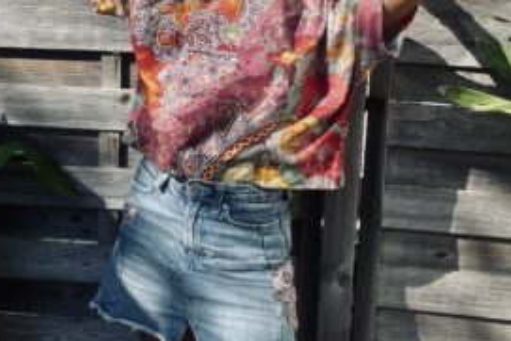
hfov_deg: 42.7
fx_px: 653
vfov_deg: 29.1
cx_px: 230
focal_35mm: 46
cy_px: 121
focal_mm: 2.71
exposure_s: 1/818
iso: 32
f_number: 2.2
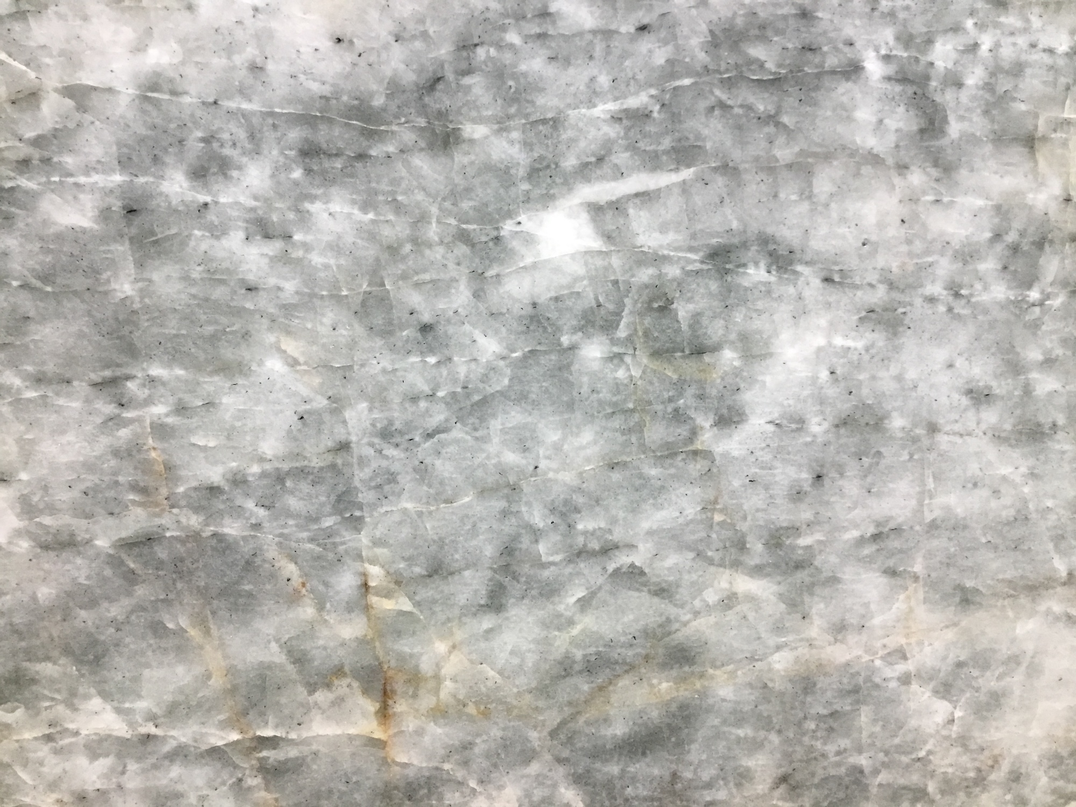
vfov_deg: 45.4
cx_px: 538
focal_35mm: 31
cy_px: 404
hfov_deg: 58.4
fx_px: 964
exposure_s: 1/30
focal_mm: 3.3
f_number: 2.4
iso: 40
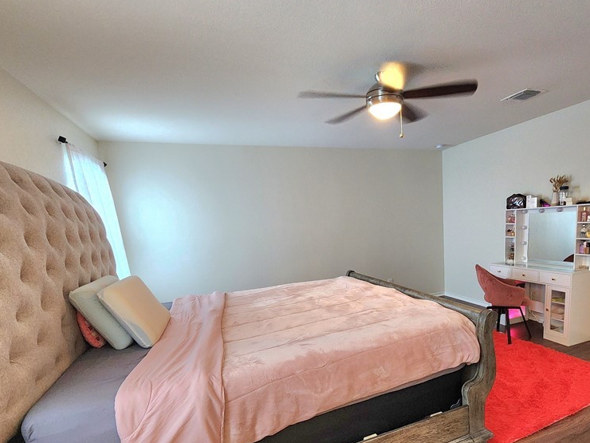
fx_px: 307
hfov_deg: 86.6
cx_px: 356
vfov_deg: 70.1
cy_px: 285
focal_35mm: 18
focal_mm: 2.2
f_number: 2.2
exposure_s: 1/40
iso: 320
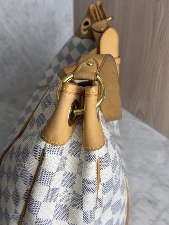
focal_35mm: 48
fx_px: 312
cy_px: 112
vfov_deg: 39.7
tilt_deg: -33.6
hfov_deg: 30.3
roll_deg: -0.9
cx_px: 84
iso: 50
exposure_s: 1/120
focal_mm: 6.76
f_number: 1.78
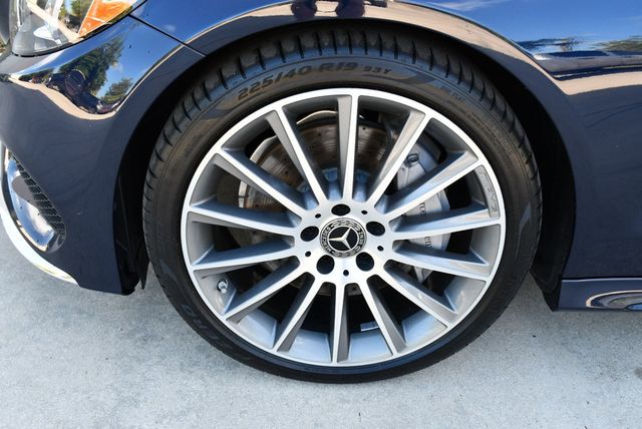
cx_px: 321
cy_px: 214
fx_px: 643
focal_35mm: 36
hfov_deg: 53.1
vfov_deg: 36.9
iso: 400
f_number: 4.5
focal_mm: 18
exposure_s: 1/250
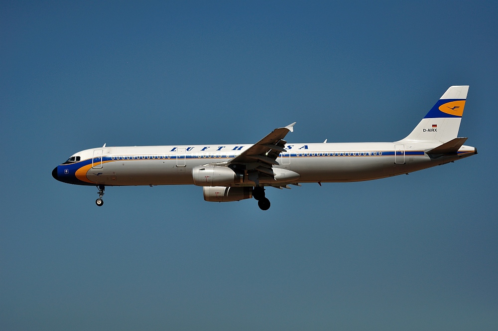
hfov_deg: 9.2
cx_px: 249
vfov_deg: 6.1
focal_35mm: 225
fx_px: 3108
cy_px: 166
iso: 200
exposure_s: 1/3200
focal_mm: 150
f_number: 5.6
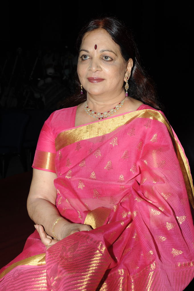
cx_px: 97
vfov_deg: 31.0
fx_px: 526
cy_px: 146
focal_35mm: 65
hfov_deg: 20.9
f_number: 11
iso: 320
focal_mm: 65
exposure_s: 1/125
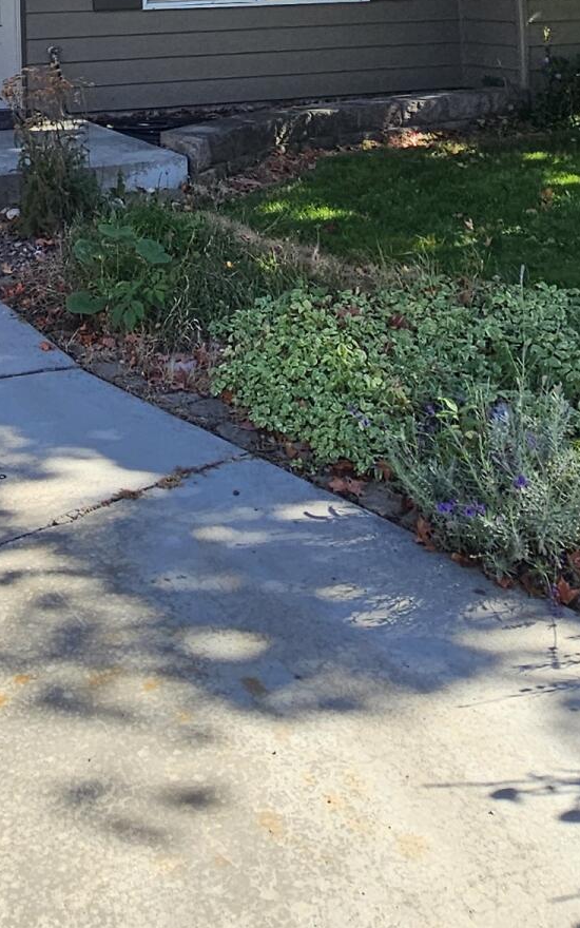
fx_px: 1189
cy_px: -103
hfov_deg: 25.9
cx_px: -8
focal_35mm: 47
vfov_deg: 36.0
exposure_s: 1/850
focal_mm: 2.2
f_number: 2.2
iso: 50
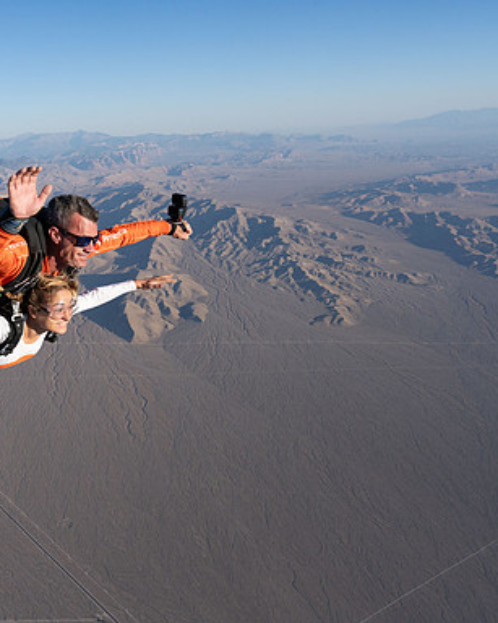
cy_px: 311
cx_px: 114
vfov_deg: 52.9
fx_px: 627
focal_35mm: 34
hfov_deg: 41.8
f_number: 8
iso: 800
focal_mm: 24
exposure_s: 1/2000
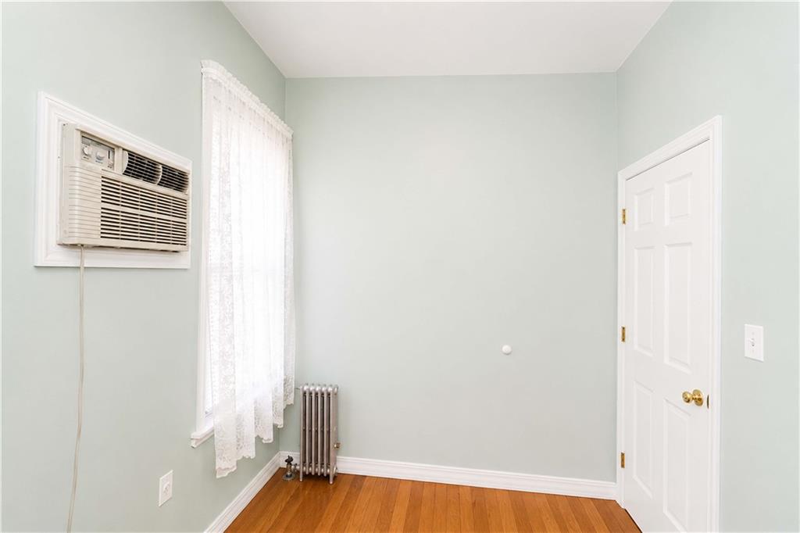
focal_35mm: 15
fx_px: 333
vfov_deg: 77.3
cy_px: 266
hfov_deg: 100.4
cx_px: 400
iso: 2000
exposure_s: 1/60
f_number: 9
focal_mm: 10
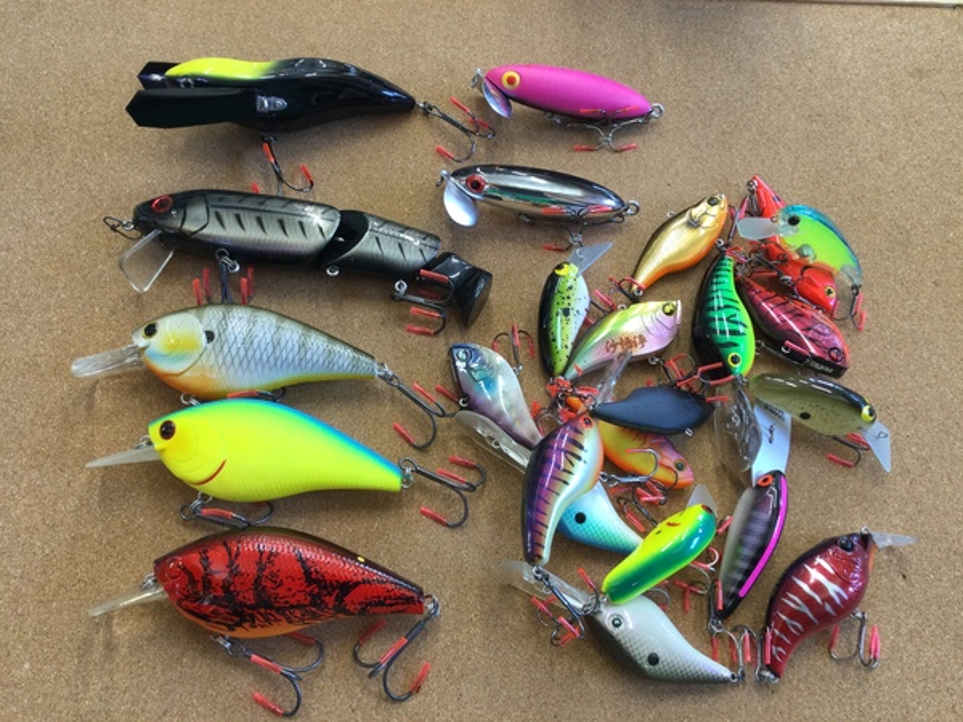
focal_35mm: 31
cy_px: 361
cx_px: 482
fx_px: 862
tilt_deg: -67.2
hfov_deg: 58.4
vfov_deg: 45.4
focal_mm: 3.3
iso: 50
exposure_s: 1/30
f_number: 2.4
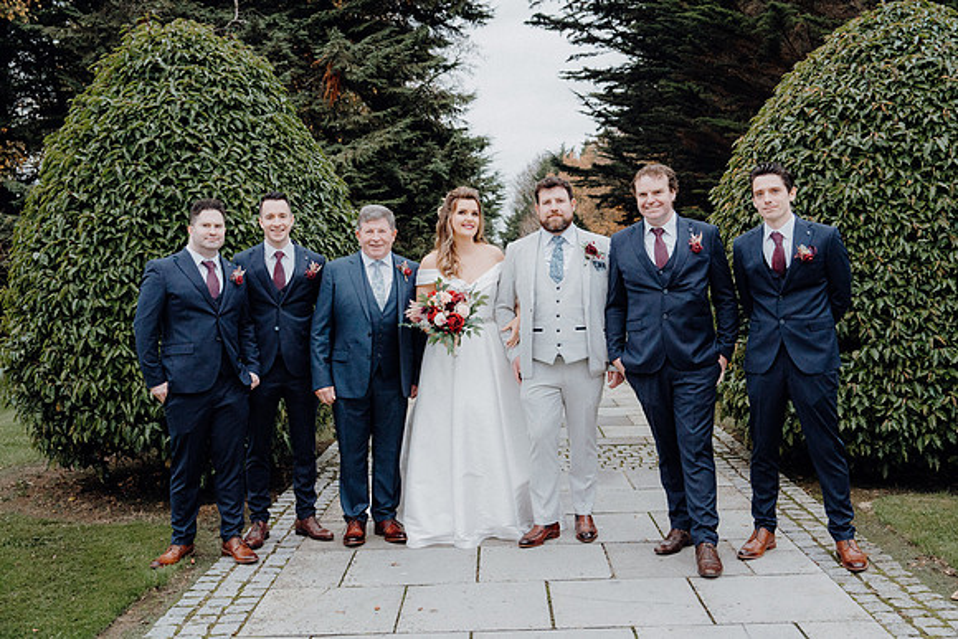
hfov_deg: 49.5
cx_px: 479
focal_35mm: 39
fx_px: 1038
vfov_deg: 34.2
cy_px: 320
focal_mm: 39
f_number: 5
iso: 4000
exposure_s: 1/200
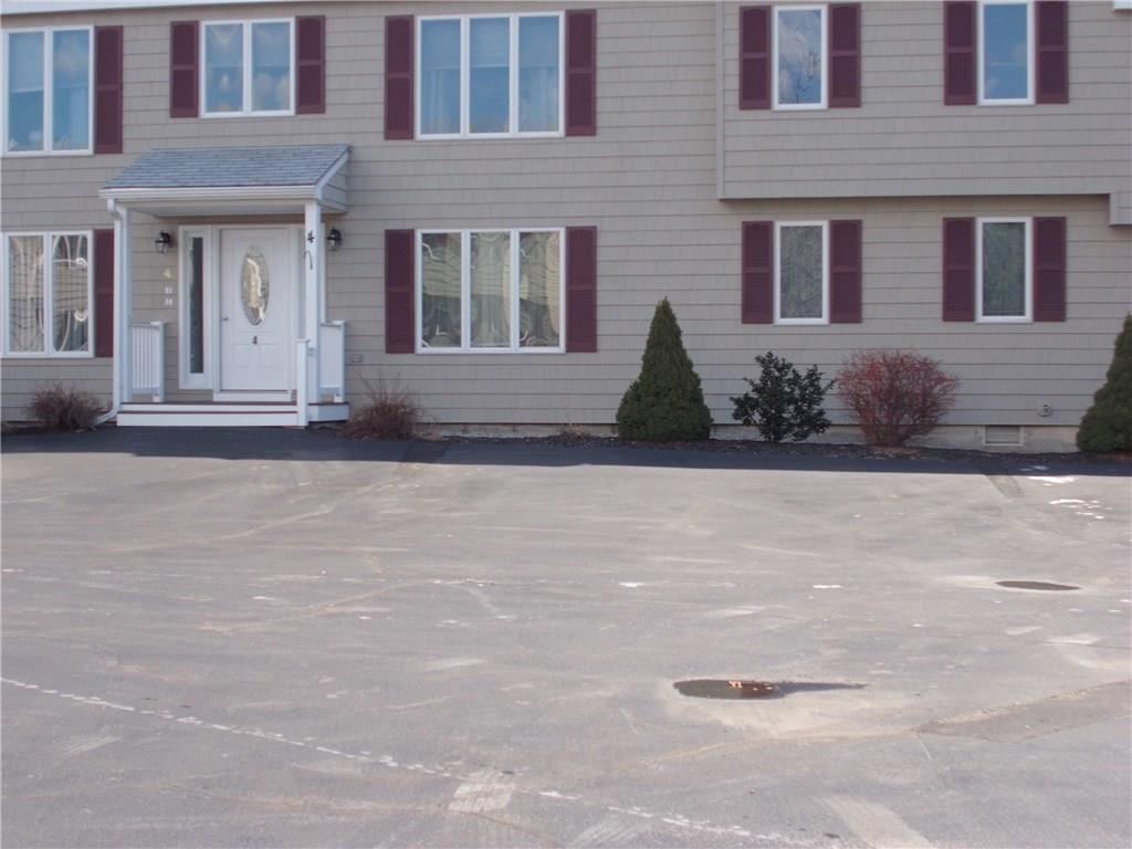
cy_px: 424
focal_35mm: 57
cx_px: 566
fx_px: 1864
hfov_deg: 33.8
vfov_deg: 25.7
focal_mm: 10.3
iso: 100
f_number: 4.9
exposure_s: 1/160
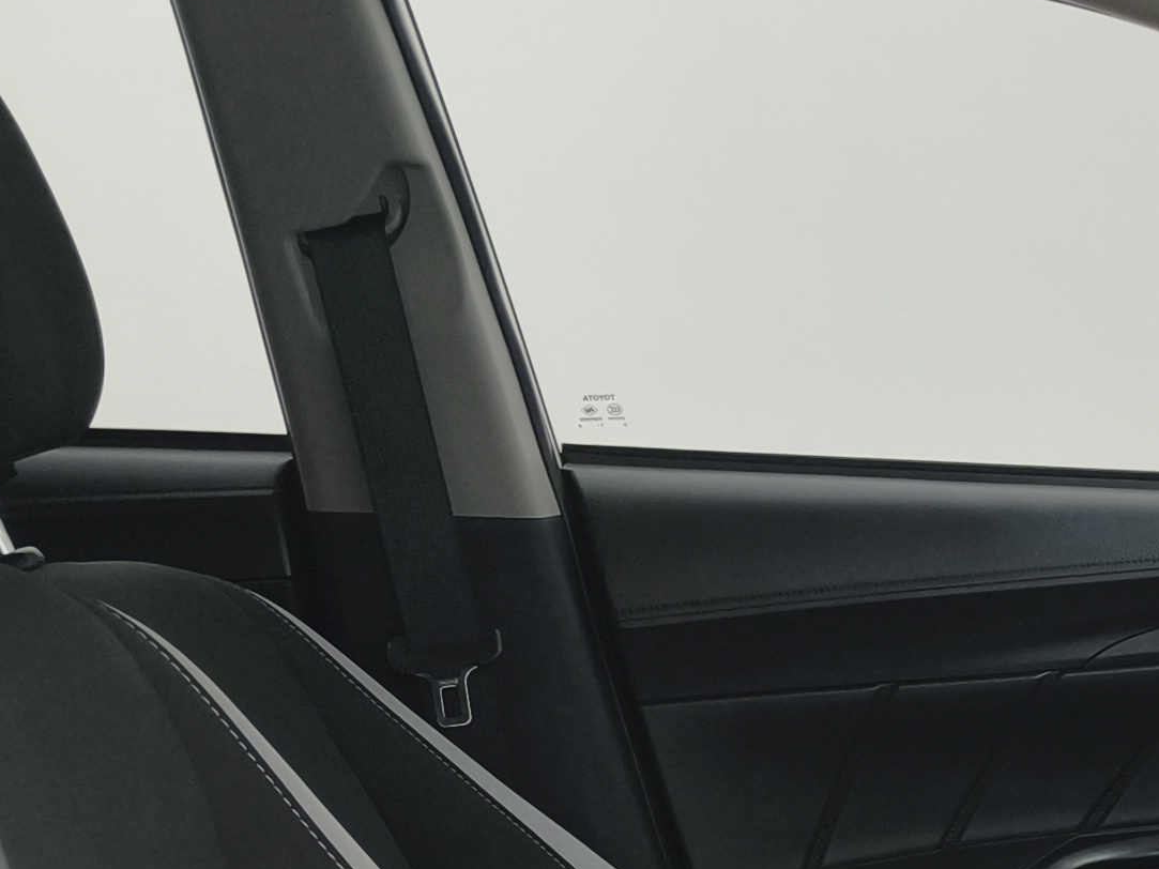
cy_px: 1267
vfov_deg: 15.7
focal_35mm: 87
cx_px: 1404
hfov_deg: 20.9
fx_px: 2913
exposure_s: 1/63.3
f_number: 1.88
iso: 125
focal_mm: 5.56
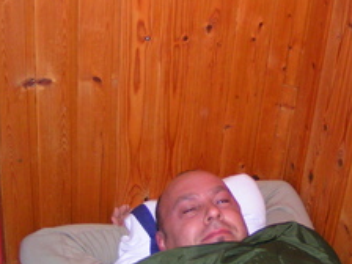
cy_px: 91
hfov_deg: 28.4
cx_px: 231
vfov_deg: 21.5
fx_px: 691
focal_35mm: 68
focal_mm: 5.8
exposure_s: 1/40
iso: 200
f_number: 2.8
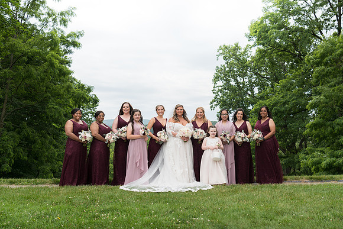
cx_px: 180
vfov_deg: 31.0
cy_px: 103
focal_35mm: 43
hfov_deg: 45.2
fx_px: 412
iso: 64
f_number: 4.5
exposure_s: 1/320
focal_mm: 32
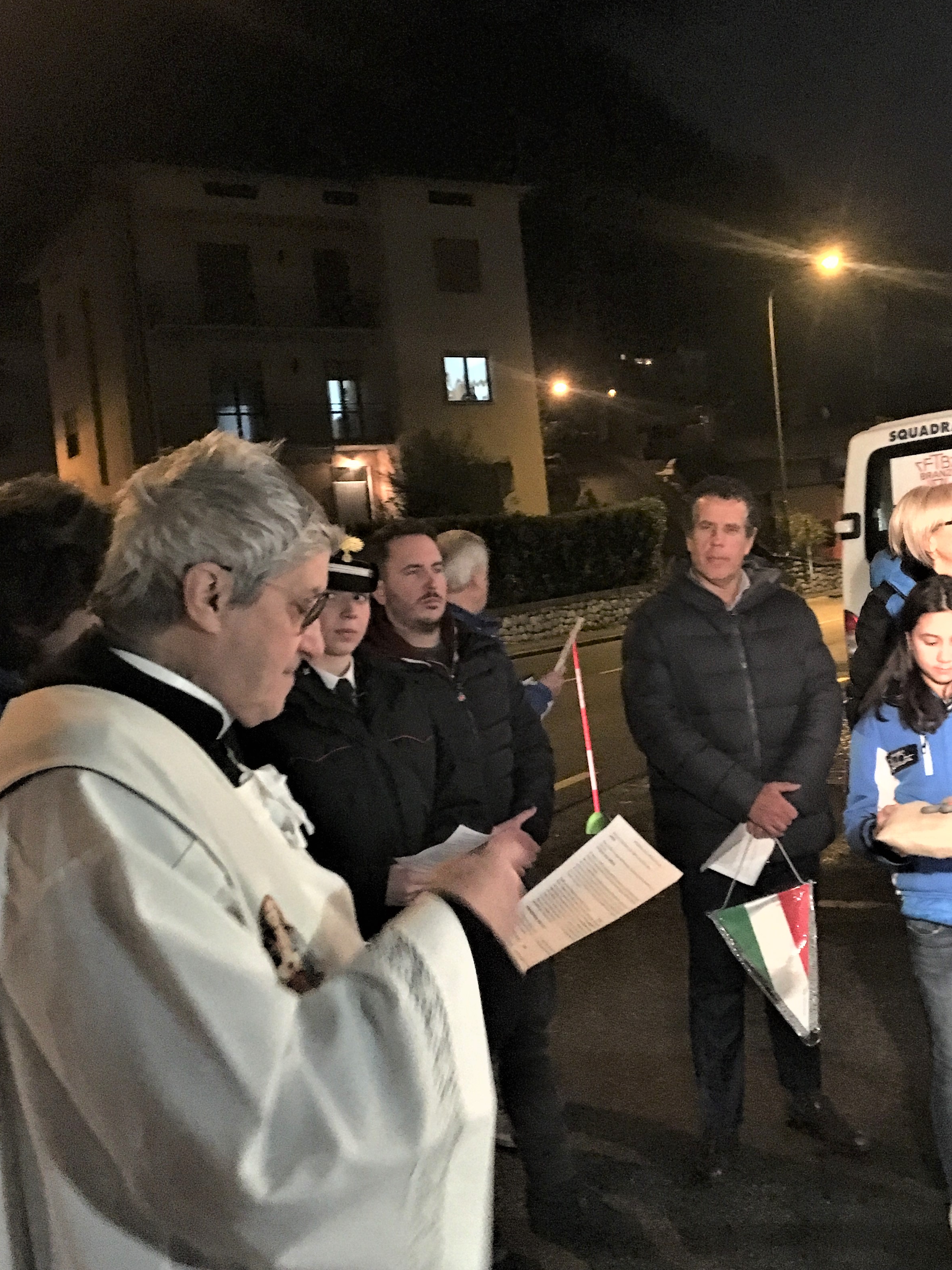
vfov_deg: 50.1
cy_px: 615
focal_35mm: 37
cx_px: 558
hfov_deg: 38.6
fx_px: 1357
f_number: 2.2
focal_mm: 4.15
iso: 800
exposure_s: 1/17
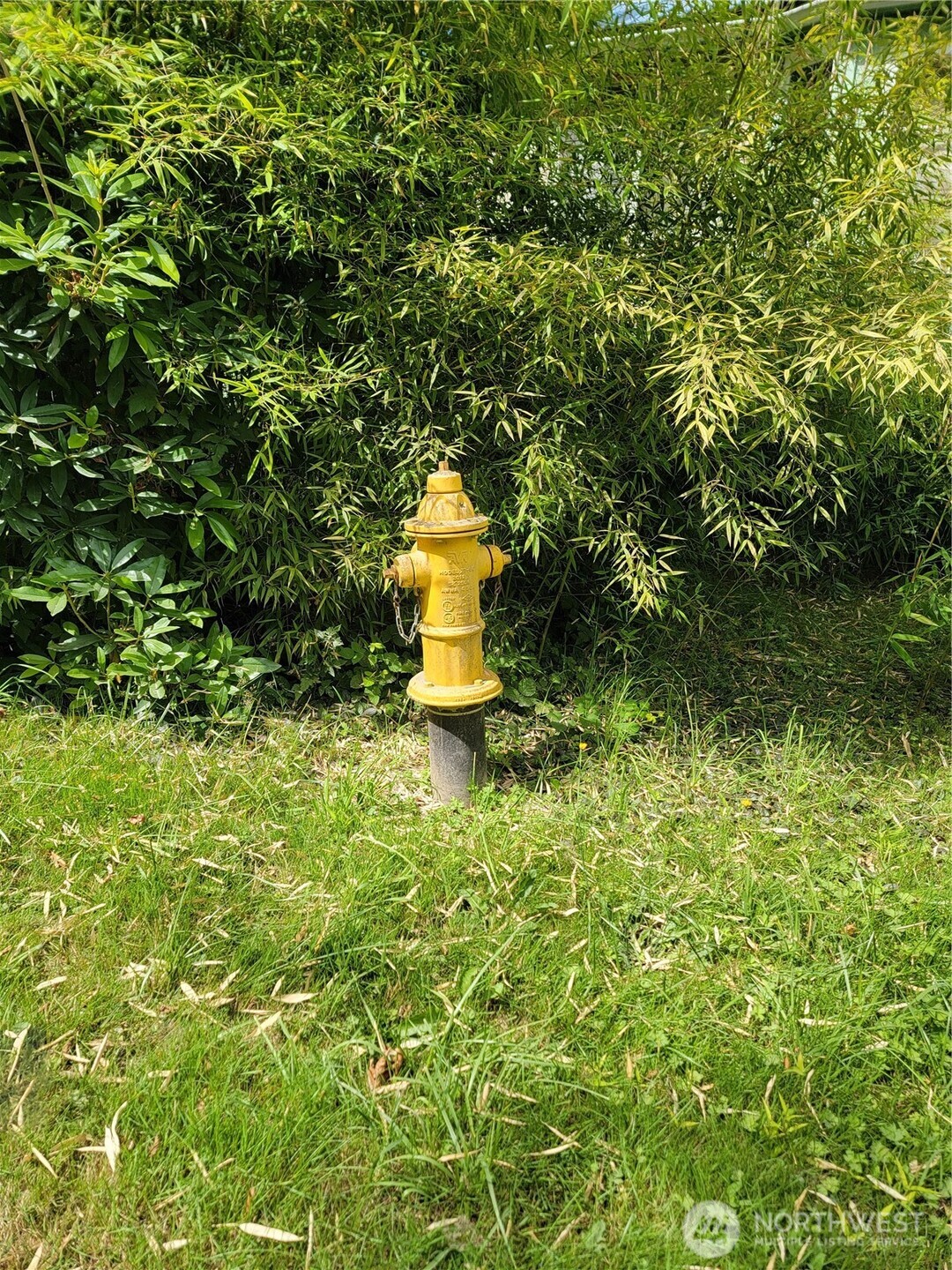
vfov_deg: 71.6
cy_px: 635
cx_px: 476
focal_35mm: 24
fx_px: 880
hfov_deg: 56.8
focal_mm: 6.7
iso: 16
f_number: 1.8
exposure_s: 1/387
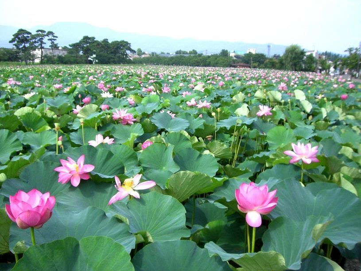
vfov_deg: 37.7
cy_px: 136
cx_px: 180
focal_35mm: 38
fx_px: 396
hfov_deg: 49.0
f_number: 4.3
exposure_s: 1/500
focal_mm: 6.2
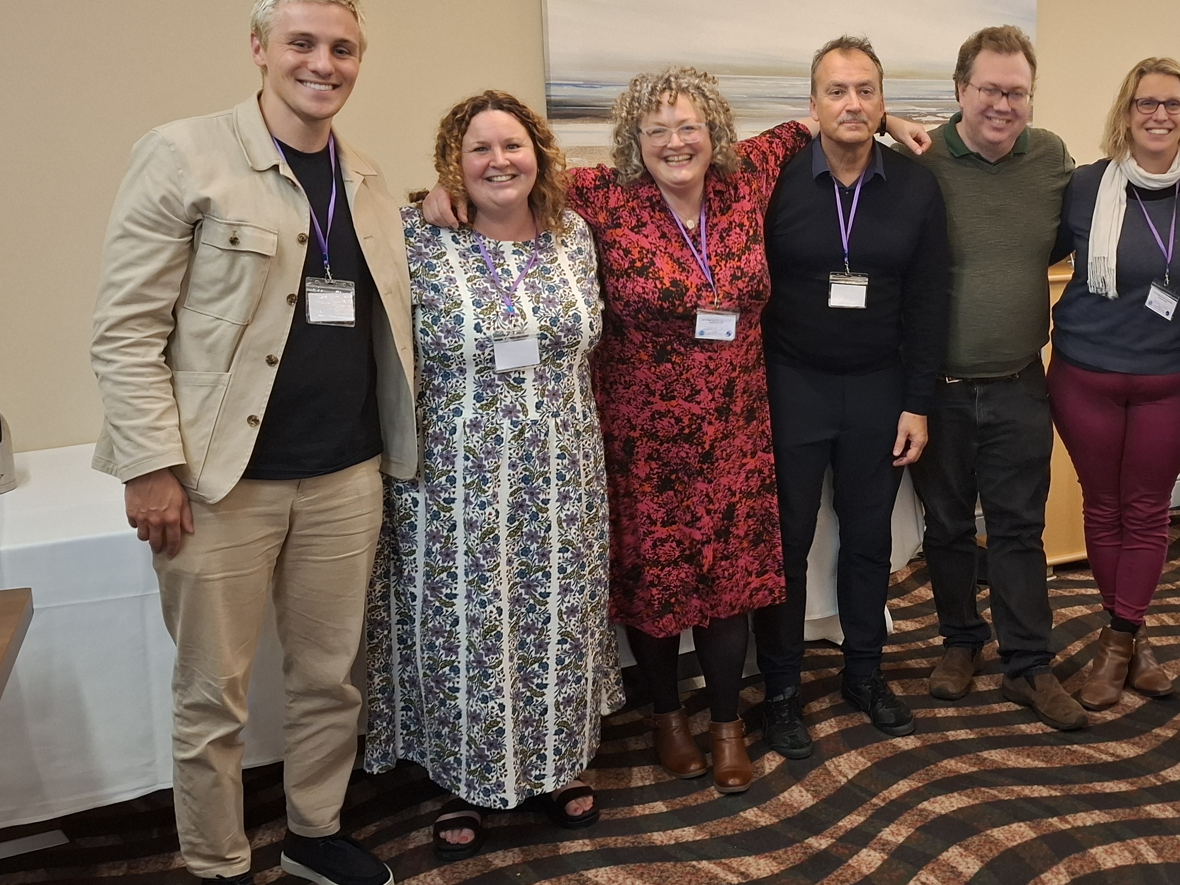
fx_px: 1261
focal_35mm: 37
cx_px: 817
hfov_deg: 49.0
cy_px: 379
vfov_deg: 38.6
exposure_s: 1/25
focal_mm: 5.54
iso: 400
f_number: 1.8
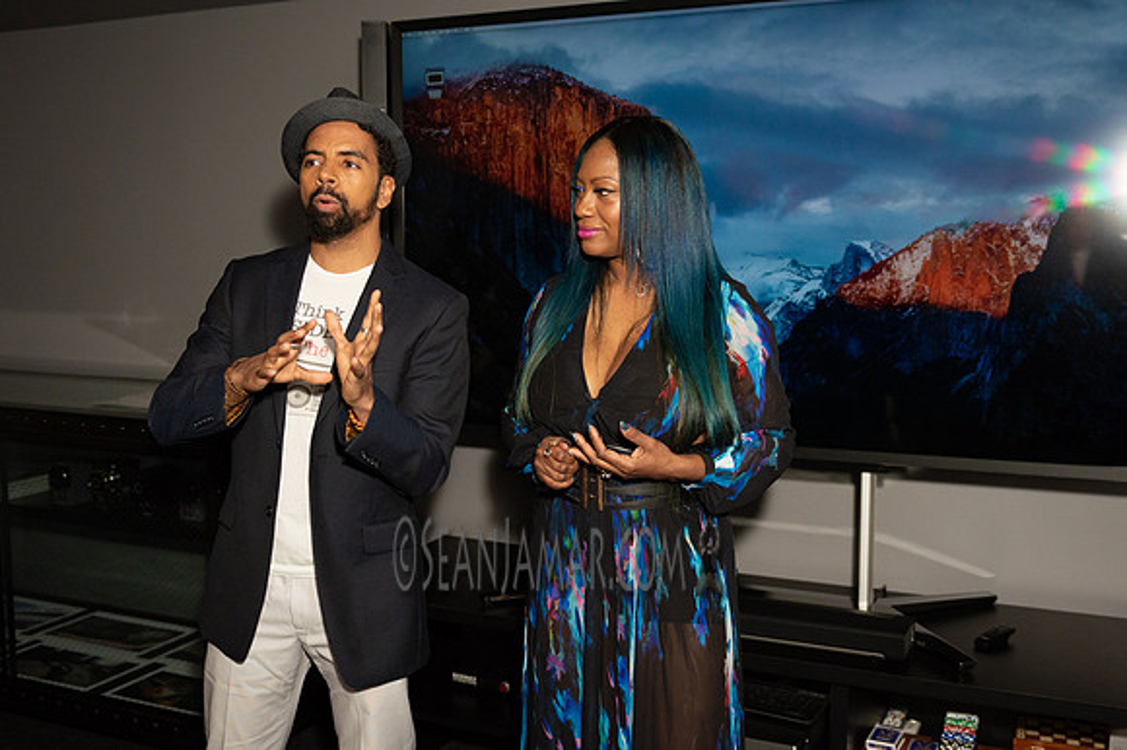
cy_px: 363
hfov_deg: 48.6
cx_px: 554
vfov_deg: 33.5
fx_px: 1247
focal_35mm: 40
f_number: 3.2
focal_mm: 32
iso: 1600
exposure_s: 1/1000
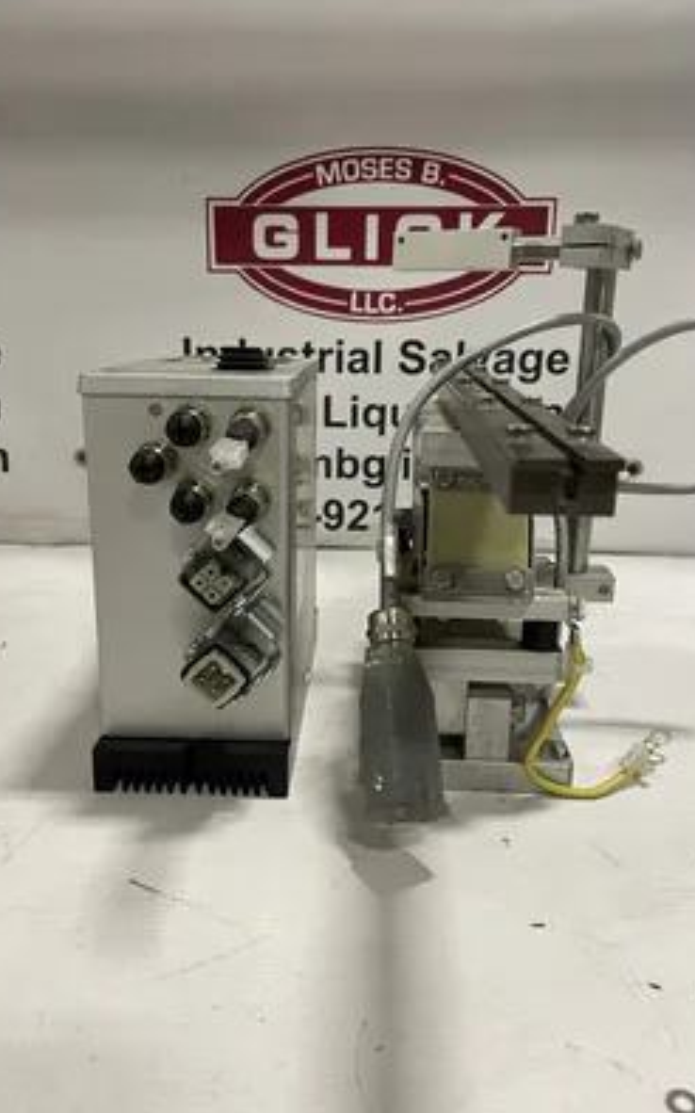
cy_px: 551
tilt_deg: -15.9
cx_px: 342
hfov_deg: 44.5
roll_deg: -2.5
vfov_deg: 66.5
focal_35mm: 28
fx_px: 849
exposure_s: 1/60
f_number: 1.6
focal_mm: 4.2
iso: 160
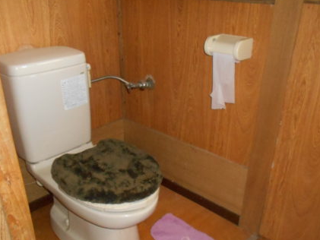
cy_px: 152
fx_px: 314
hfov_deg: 53.8
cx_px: 179
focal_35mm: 34
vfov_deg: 41.5
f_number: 3.2
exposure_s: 1/25
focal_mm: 4.6
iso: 800
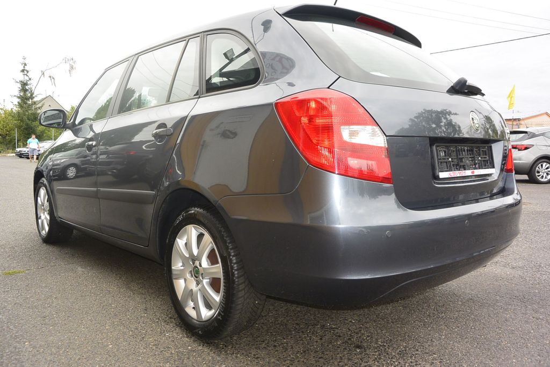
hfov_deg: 67.4
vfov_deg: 47.9
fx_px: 413
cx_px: 275
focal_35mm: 27
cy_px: 184
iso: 160
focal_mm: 10
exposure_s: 1/250
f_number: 4
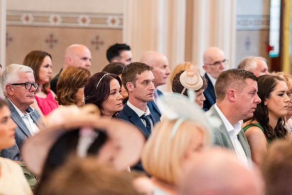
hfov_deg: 11.8
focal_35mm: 173
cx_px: 154
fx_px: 1408
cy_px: 62
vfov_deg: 7.9
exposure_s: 1/500
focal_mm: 85
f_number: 1.8
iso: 5000
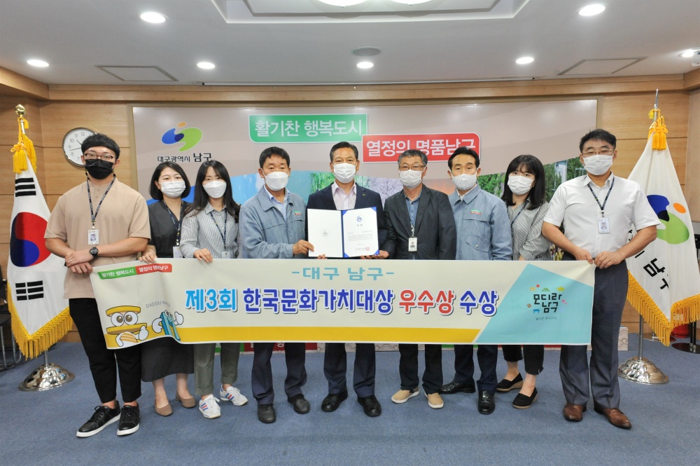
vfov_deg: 53.1
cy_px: 233
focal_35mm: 24
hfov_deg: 73.8
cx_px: 350
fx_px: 466
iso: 2000
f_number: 6.3
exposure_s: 1/125
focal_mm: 24
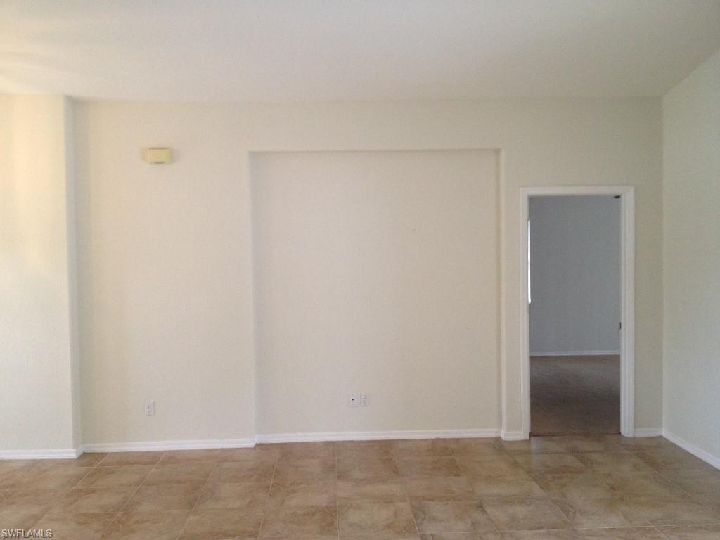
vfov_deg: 40.7
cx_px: 360
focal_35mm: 35
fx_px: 728
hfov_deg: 52.6
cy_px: 270
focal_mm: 4.28
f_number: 2.4
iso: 125
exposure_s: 1/20
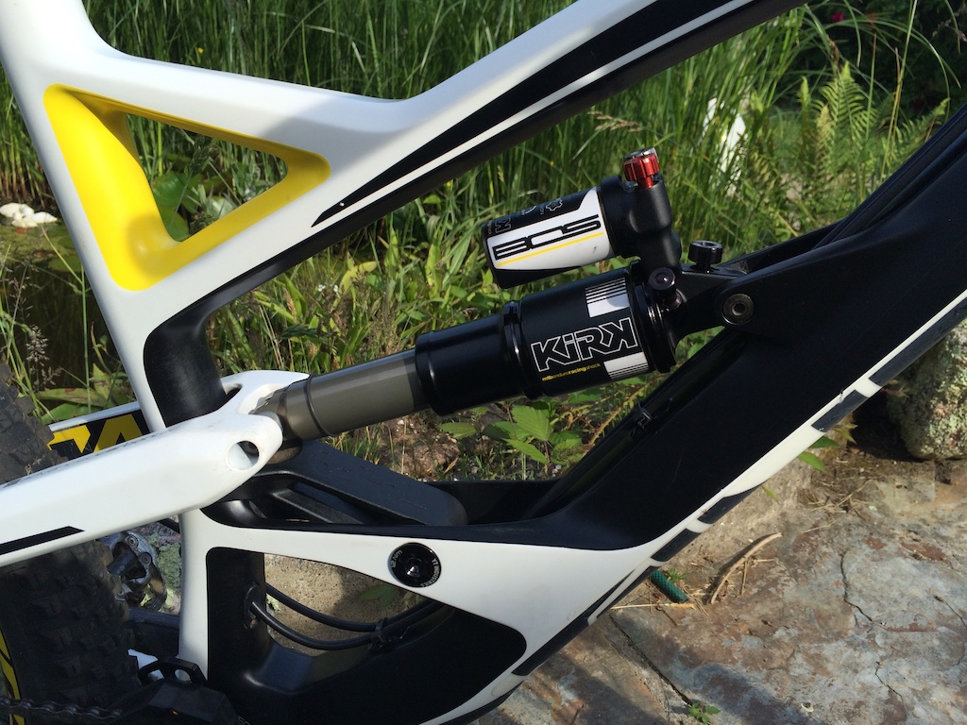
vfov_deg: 48.2
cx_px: 484
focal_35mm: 29
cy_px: 362
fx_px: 810
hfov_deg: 61.7
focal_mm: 4.15
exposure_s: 1/1208
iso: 32
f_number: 2.2
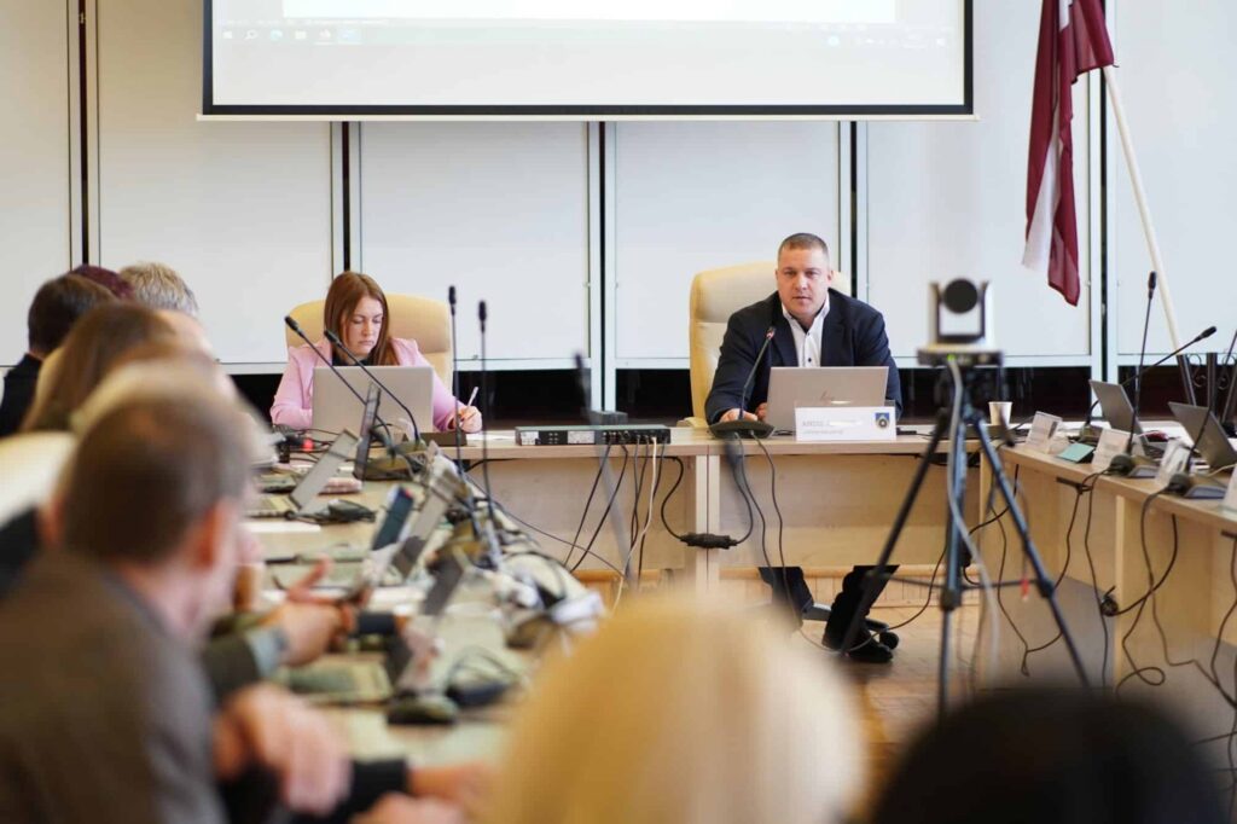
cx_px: 618
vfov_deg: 12.2
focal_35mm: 112
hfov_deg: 18.2
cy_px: 412
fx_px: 3864
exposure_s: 1/160
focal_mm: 75
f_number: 2.2
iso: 400
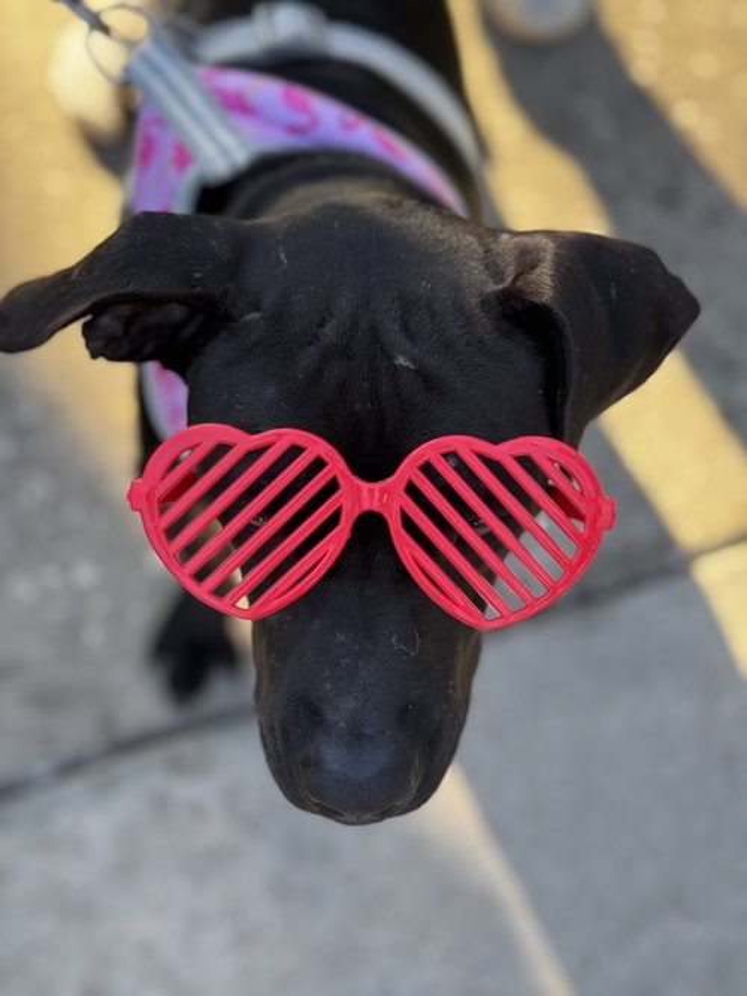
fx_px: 1382
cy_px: 498
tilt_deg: -62.5
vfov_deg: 39.7
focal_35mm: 48
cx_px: 374
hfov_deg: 30.3
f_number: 1.78
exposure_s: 1/249
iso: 64
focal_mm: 6.76
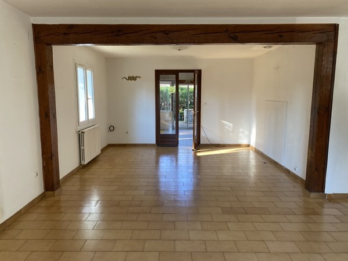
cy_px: 130
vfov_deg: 53.1
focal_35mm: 26
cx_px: 174
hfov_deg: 67.3
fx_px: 261
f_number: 1.8
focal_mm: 4.25
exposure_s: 1/121
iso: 125
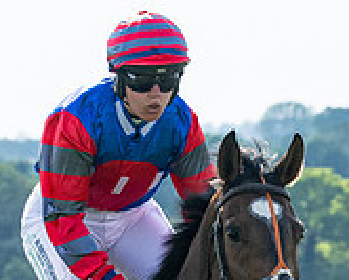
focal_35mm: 747
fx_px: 7720
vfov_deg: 2.1
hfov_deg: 2.6
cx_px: 53
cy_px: 288
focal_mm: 100
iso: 400
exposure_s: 1/2000
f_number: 5
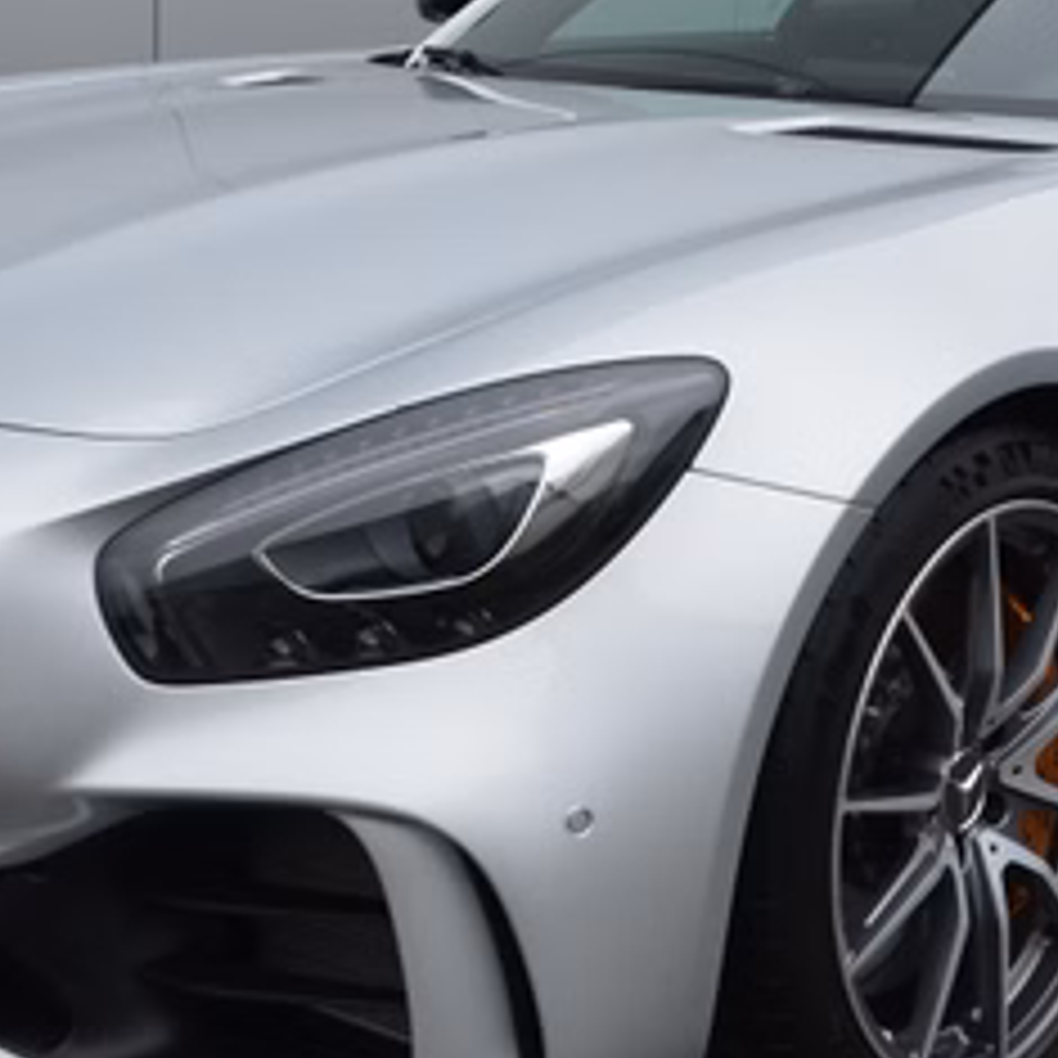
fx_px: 2870
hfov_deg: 20.9
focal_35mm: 83
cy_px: 504
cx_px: 576
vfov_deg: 20.9
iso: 200
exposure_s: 1/60
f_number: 10
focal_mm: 24
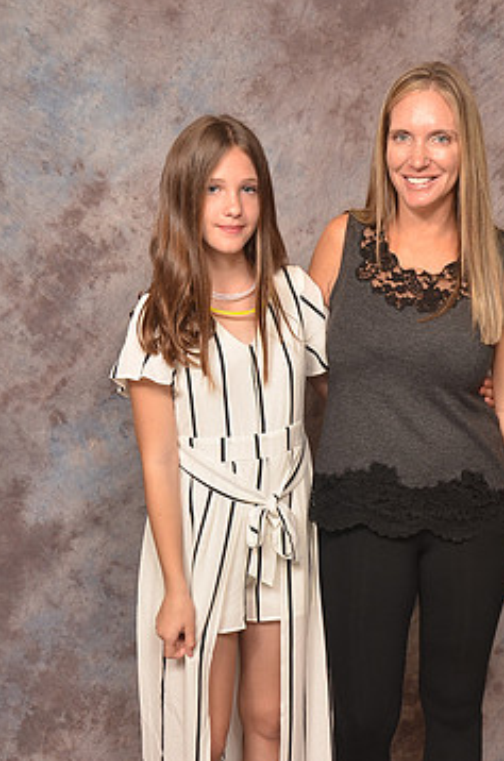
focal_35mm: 61
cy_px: 491
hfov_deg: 22.2
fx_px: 1283
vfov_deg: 32.8
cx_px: 298
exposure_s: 1/60
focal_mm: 25
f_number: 5.6
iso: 200
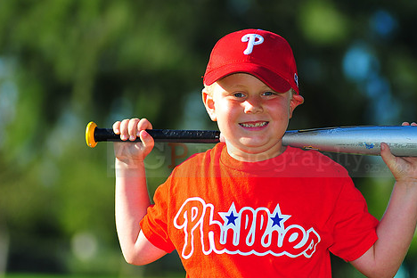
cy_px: 151
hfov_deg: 9.2
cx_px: 257
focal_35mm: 223
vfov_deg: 6.2
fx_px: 2583
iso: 200
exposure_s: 1/1000
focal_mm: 180
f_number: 4
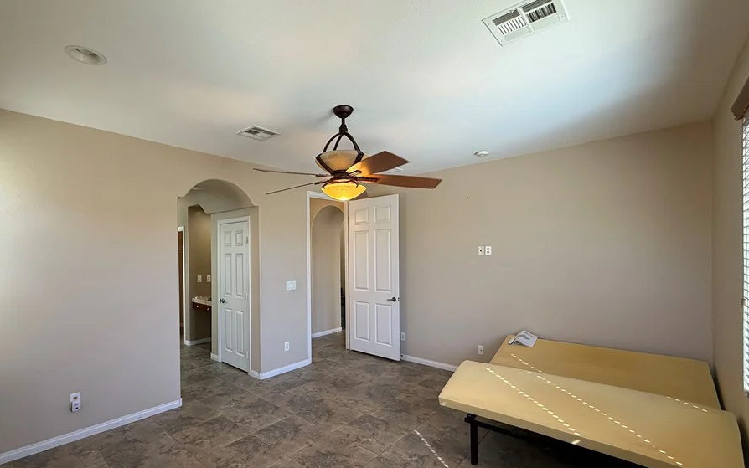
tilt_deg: +0.0
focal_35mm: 17
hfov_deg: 93.8
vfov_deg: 67.9
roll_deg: +0.3
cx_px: 323
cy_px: 255
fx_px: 347
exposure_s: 1/120
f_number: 2.2
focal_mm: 2.22
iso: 125
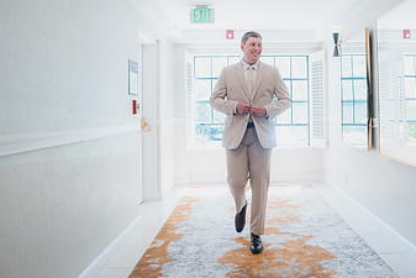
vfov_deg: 42.0
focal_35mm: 31
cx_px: 256
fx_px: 358
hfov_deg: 59.6
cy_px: 99
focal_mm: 18
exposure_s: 1/200
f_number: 2.8
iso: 800
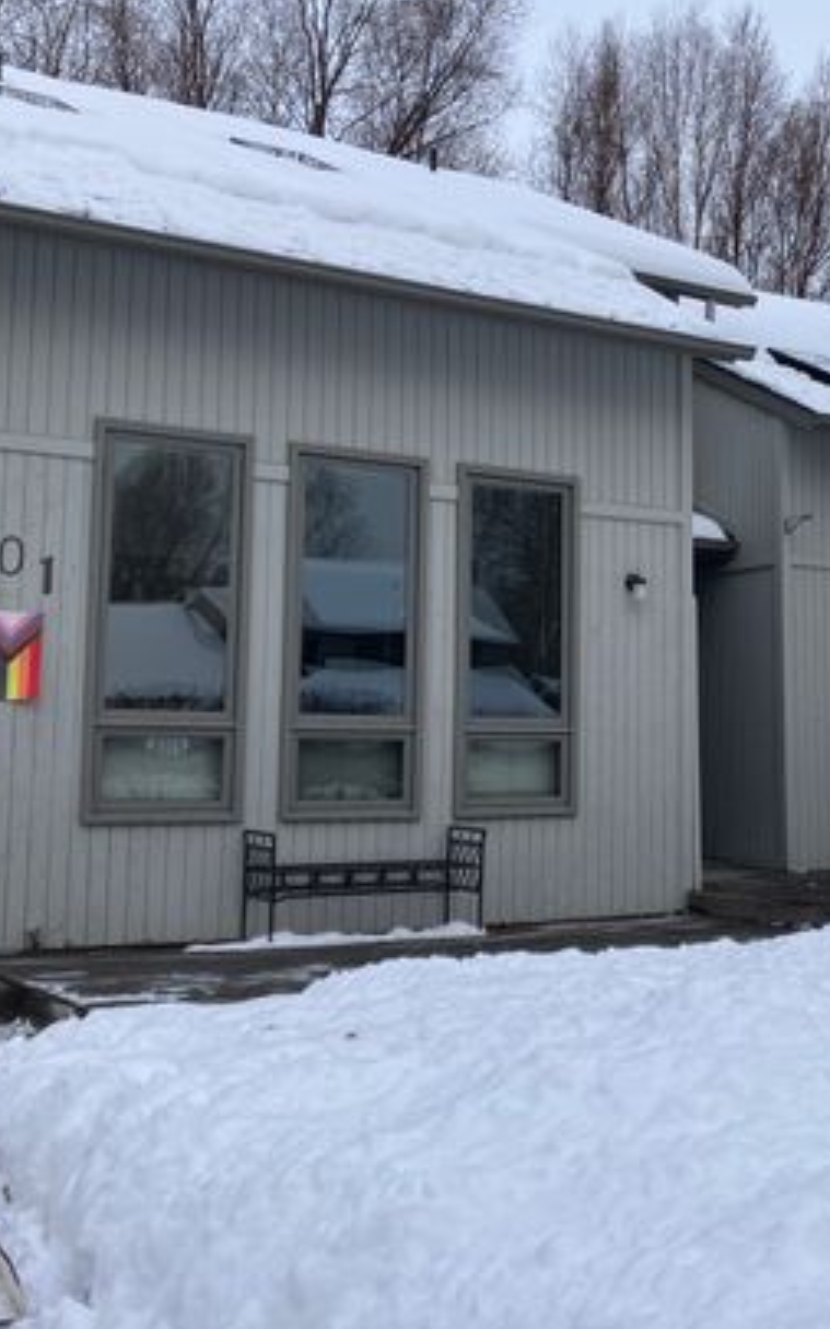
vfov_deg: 45.2
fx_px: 1593
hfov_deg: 28.5
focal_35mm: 44
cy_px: 594
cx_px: 679
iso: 32
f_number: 1.8
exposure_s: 1/665
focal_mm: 3.99
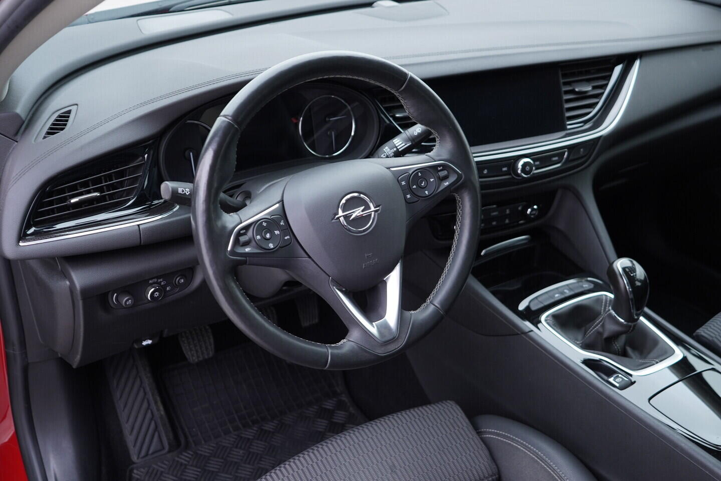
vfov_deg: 36.9
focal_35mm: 36
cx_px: 360
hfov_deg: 53.1
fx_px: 721
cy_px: 240
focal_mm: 24
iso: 250
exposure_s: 1/40
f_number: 2.8
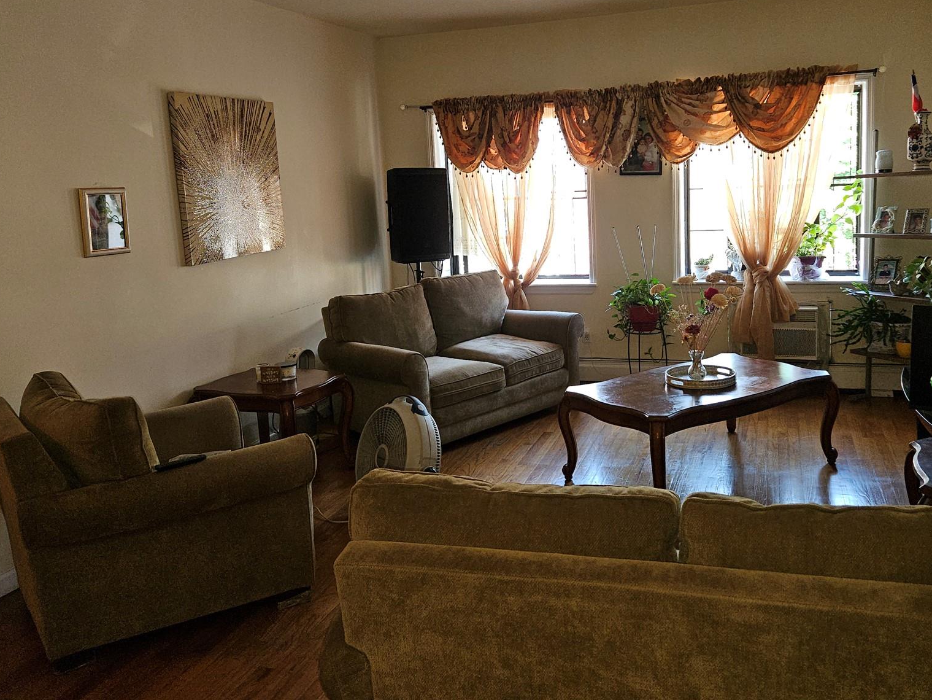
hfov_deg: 58.2
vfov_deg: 45.2
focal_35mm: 31
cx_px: 512
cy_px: 278
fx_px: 835
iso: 100
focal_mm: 5.4
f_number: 1.8
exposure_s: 1/24
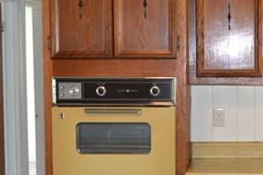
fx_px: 723
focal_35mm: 99
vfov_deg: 13.8
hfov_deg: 20.4
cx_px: 200
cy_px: 138
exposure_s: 1/60
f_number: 3.5
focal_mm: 18
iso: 720
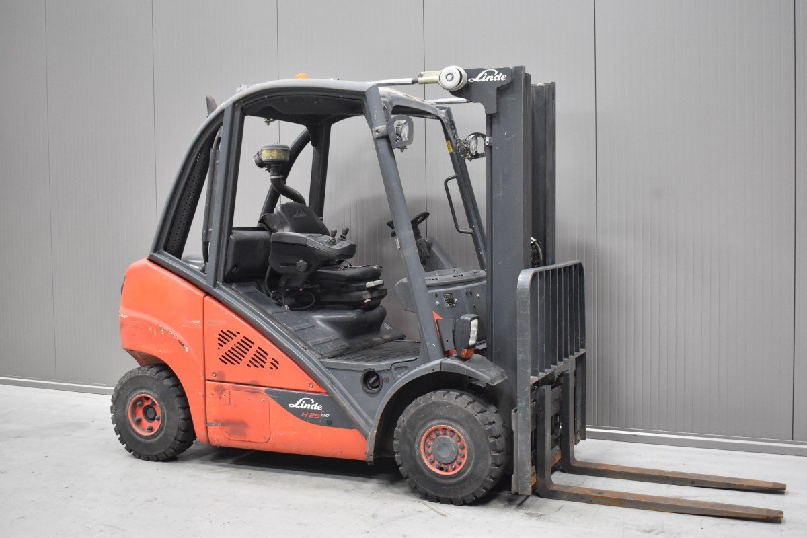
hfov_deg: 51.3
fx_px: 841
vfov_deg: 35.5
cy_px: 269
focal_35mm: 38
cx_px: 404
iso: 1600
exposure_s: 1/40
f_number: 4
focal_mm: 25
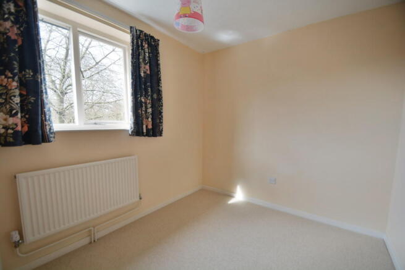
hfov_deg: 100.4
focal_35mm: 15
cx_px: 202
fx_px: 169
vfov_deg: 77.4
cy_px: 135
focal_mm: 10
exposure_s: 1/30
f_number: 3.5
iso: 100
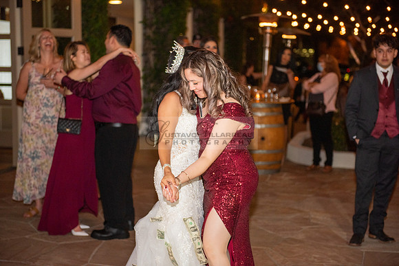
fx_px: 776
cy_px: 133
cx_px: 200
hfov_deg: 28.8
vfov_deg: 19.5
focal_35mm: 70
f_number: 2.8
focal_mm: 70
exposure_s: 1/125
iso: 1250
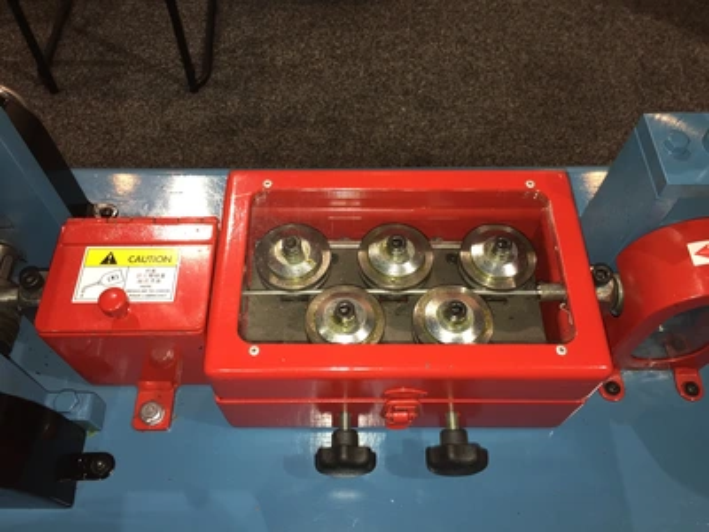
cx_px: 354
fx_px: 594
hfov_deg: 61.7
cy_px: 266
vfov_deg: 48.2
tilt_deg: -59.4
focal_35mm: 29
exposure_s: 1/30
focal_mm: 4.15
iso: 50
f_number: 2.2
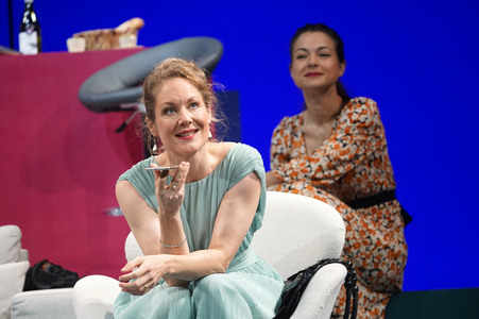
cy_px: 160
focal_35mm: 264
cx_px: 240
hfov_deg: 7.8
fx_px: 3510
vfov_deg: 5.2
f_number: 6.3
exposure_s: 1/250
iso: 2500
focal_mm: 264
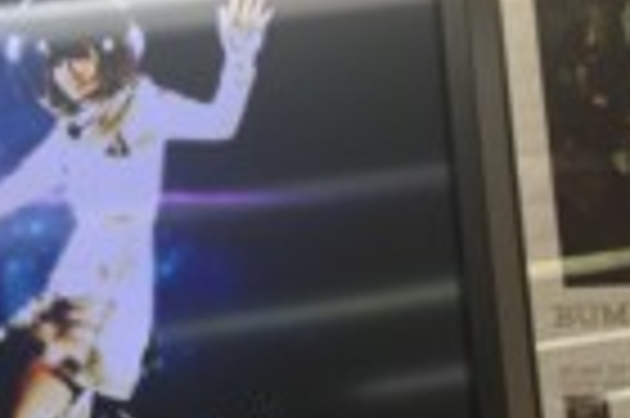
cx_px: -76
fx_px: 1713
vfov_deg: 13.9
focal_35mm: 98
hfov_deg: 19.9
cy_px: 274
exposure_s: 1/60
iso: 64
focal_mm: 4.13
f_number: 2.4
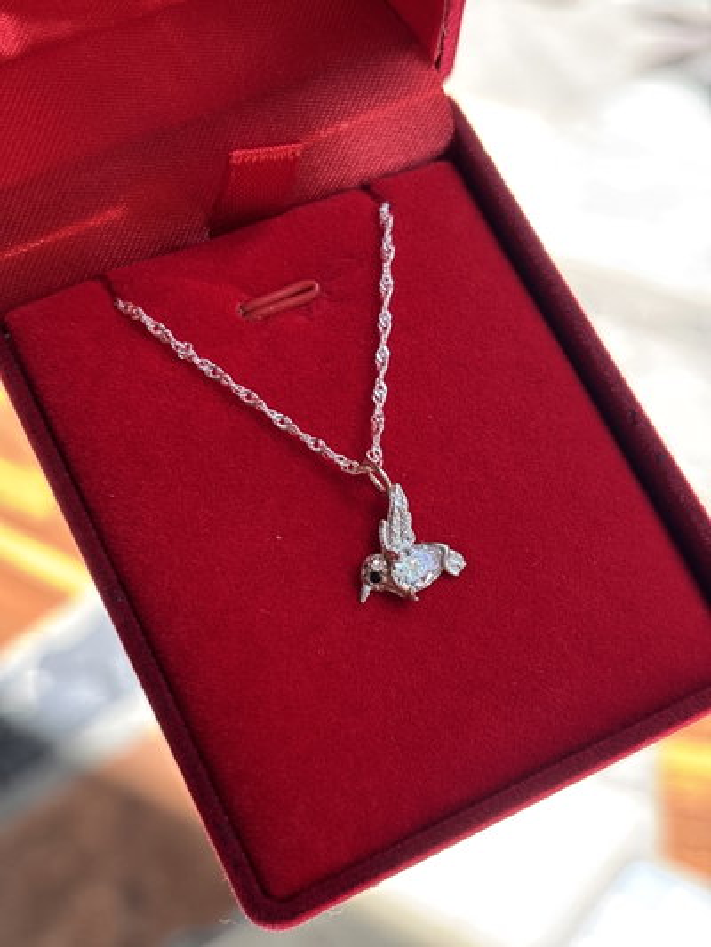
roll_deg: +0.0
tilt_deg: -34.7
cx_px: 356
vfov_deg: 36.8
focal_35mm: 52
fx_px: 1424
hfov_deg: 28.0
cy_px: 474
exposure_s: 1/124
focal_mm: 5.96
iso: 50
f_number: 1.6
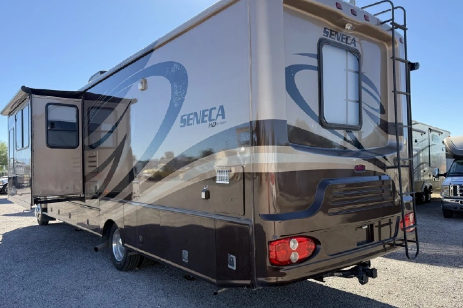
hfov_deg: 67.4
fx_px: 347
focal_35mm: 27
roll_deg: +1.4
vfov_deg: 47.9
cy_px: 162
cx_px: 233
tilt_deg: +1.1
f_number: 1.78
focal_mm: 6.76
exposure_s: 1/2110
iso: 100
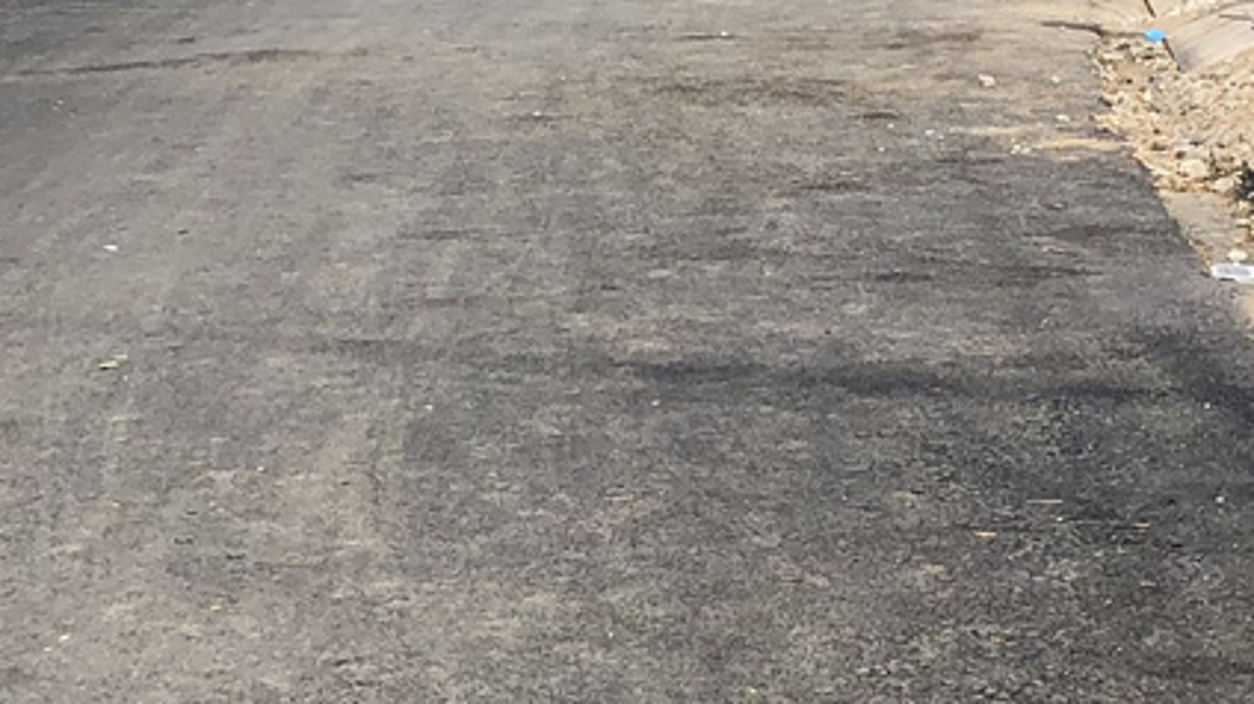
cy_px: 287
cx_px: 645
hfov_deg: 14.9
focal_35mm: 144
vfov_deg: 8.4
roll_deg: +0.9
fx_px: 4786
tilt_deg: -8.3
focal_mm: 4
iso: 20
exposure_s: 1/1600
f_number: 1.8
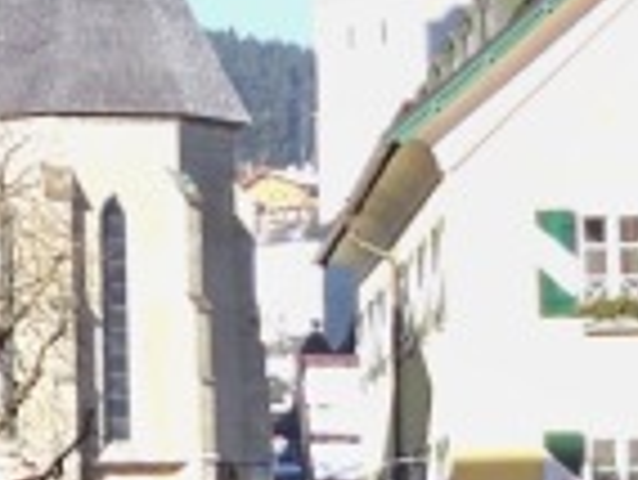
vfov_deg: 5.9
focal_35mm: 252
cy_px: 54
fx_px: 4652
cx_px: -535
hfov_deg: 7.6
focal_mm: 6.3
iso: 64
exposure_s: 1/250
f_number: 3.1
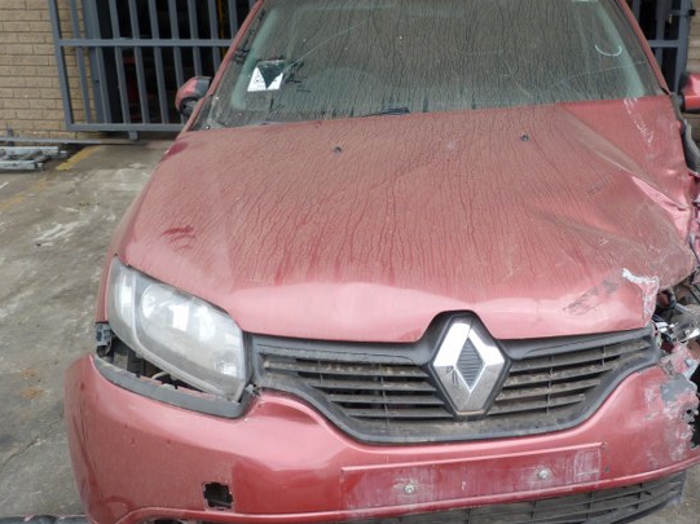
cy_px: 260
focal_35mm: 37
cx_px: 452
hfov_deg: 49.5
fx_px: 748
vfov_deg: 38.6
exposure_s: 1/125
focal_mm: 4.5
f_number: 4
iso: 80
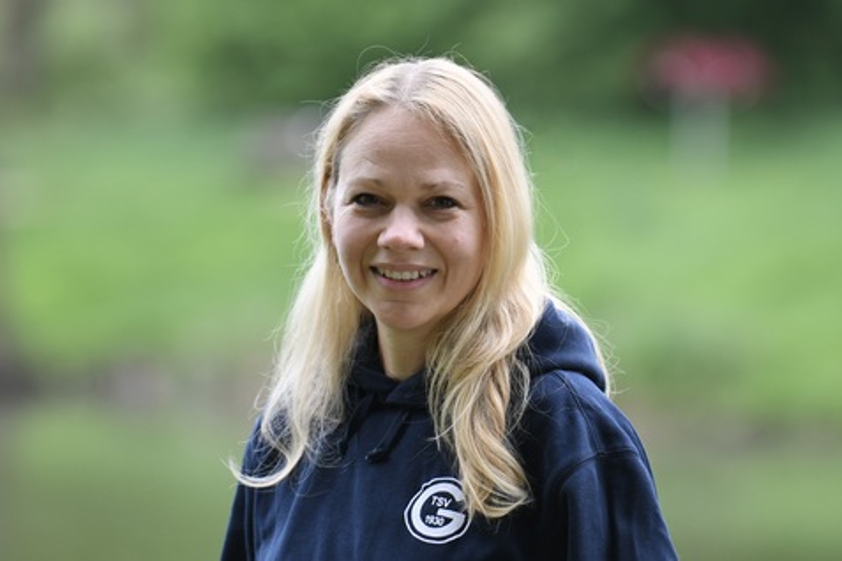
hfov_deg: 6.9
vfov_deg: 4.6
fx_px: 7016
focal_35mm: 300
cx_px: 421
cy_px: 280
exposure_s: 1/320
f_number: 3.5
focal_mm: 200
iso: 200
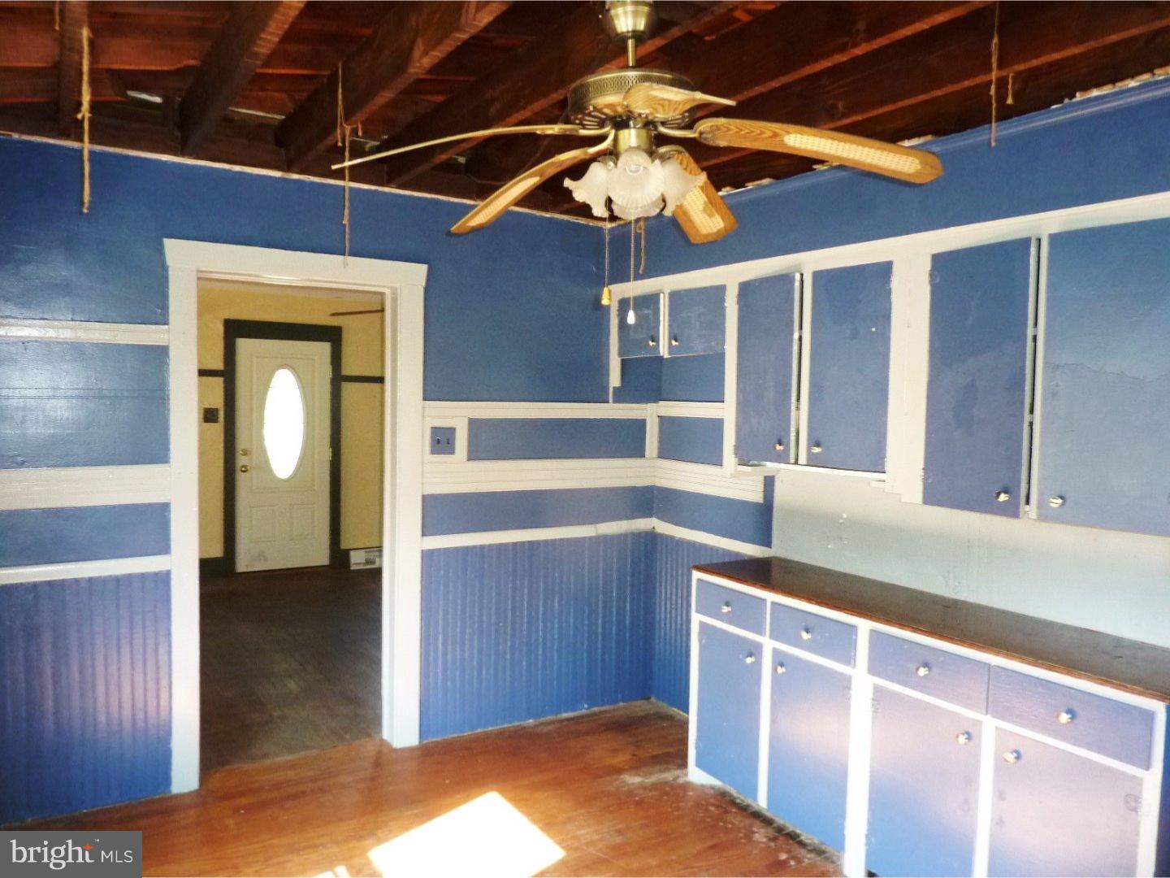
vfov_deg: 54.9
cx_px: 585
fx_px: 845
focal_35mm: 25
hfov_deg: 69.4
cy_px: 439
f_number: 3.3
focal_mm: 4.1
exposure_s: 1/30
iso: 400
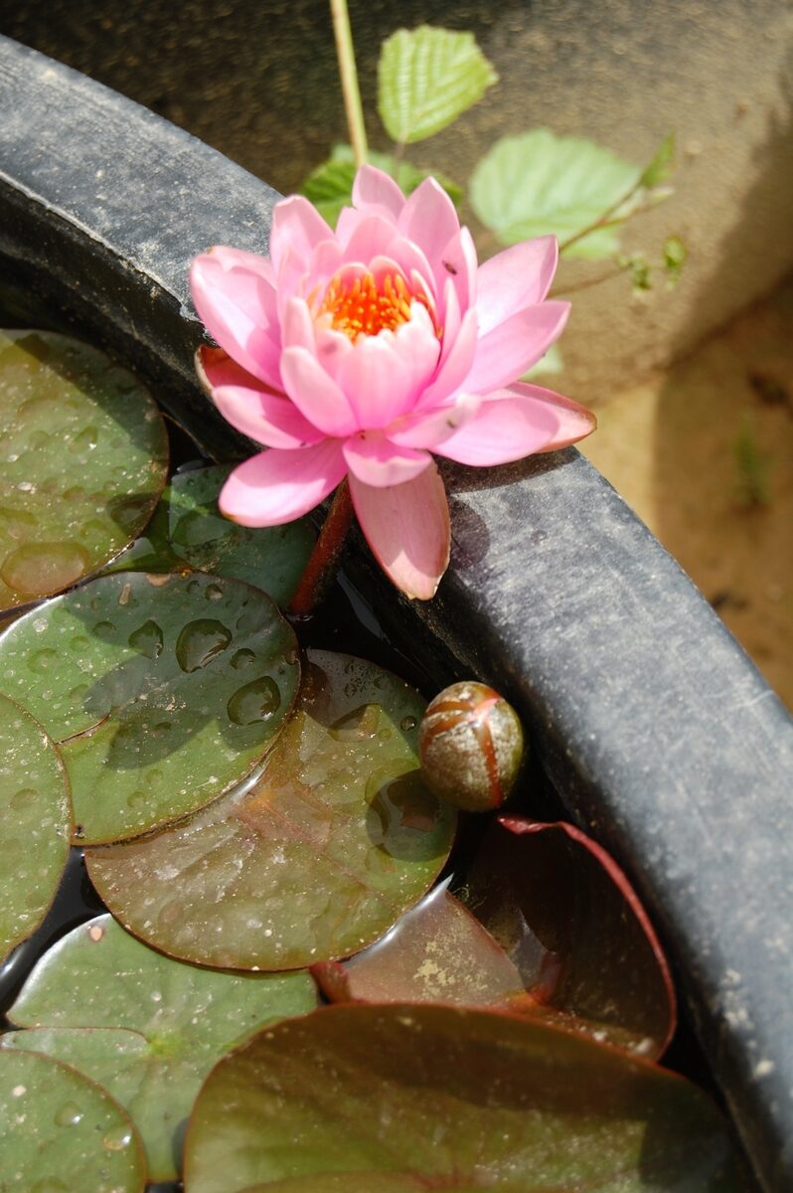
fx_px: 2730
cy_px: 596
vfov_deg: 24.6
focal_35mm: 82
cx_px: 396
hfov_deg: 16.5
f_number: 8
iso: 200
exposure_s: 1/200
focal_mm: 55
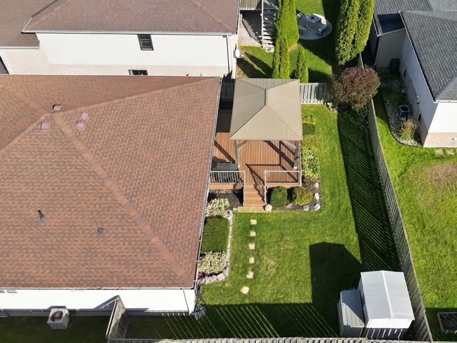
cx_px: 266
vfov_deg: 41.5
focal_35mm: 34
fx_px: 449
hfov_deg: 53.7
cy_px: 132
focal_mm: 6.7
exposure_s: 1/2500
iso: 200
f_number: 1.7
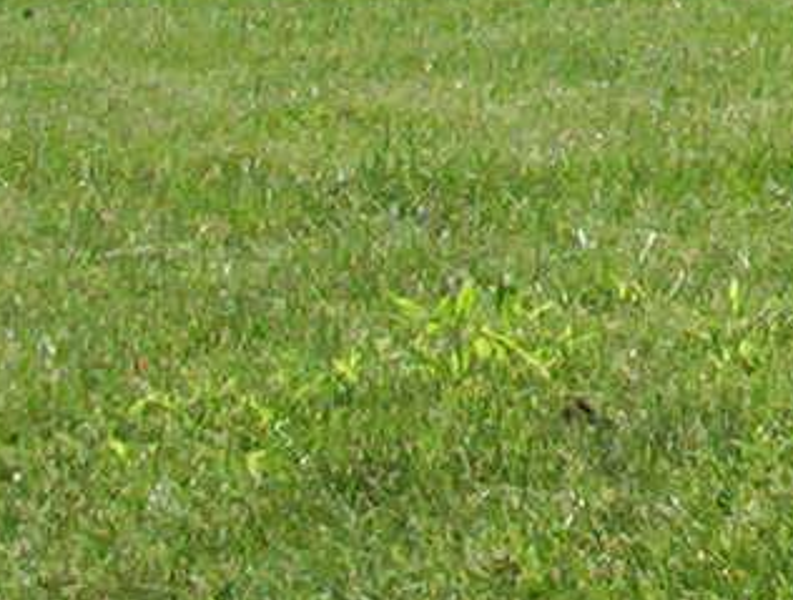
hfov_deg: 9.1
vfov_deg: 7.3
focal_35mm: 196
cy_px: -575
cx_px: 1875
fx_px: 4504
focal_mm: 4.99
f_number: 4.5
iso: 100
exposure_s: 1/620
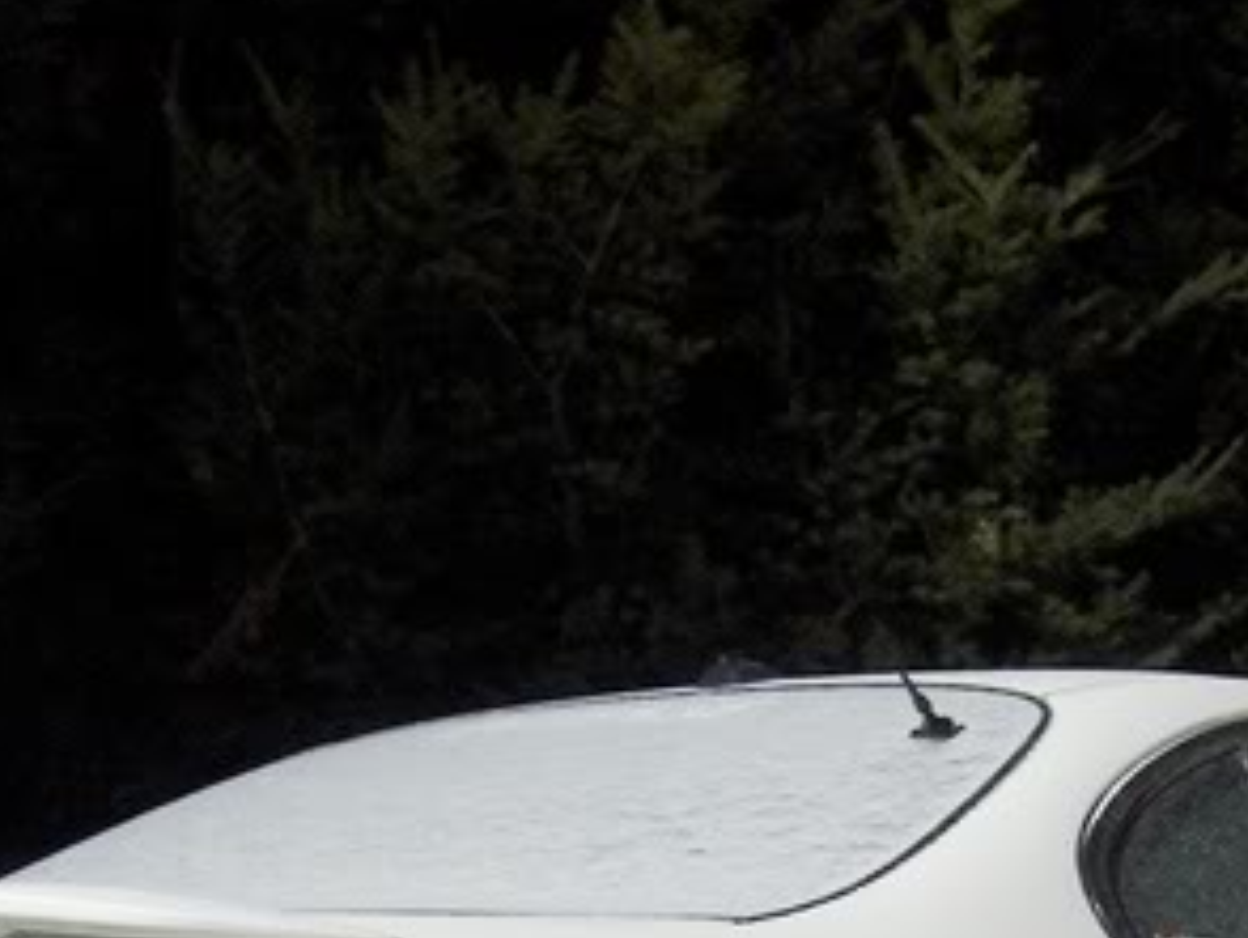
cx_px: 855
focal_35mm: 106
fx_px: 3825
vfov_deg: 13.5
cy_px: 1180
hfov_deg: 18.5
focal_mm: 8
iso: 100
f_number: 2.8
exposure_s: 1/1.66
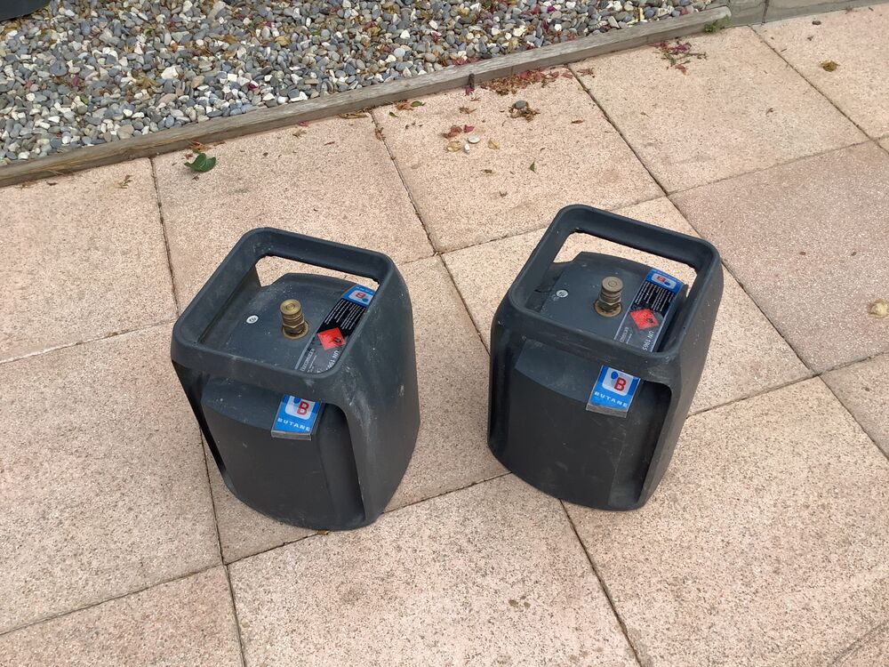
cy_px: 334
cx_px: 444
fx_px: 796
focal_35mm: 31
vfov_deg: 45.4
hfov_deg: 58.4
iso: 25
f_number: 2.4
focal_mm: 3.3
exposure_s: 1/696
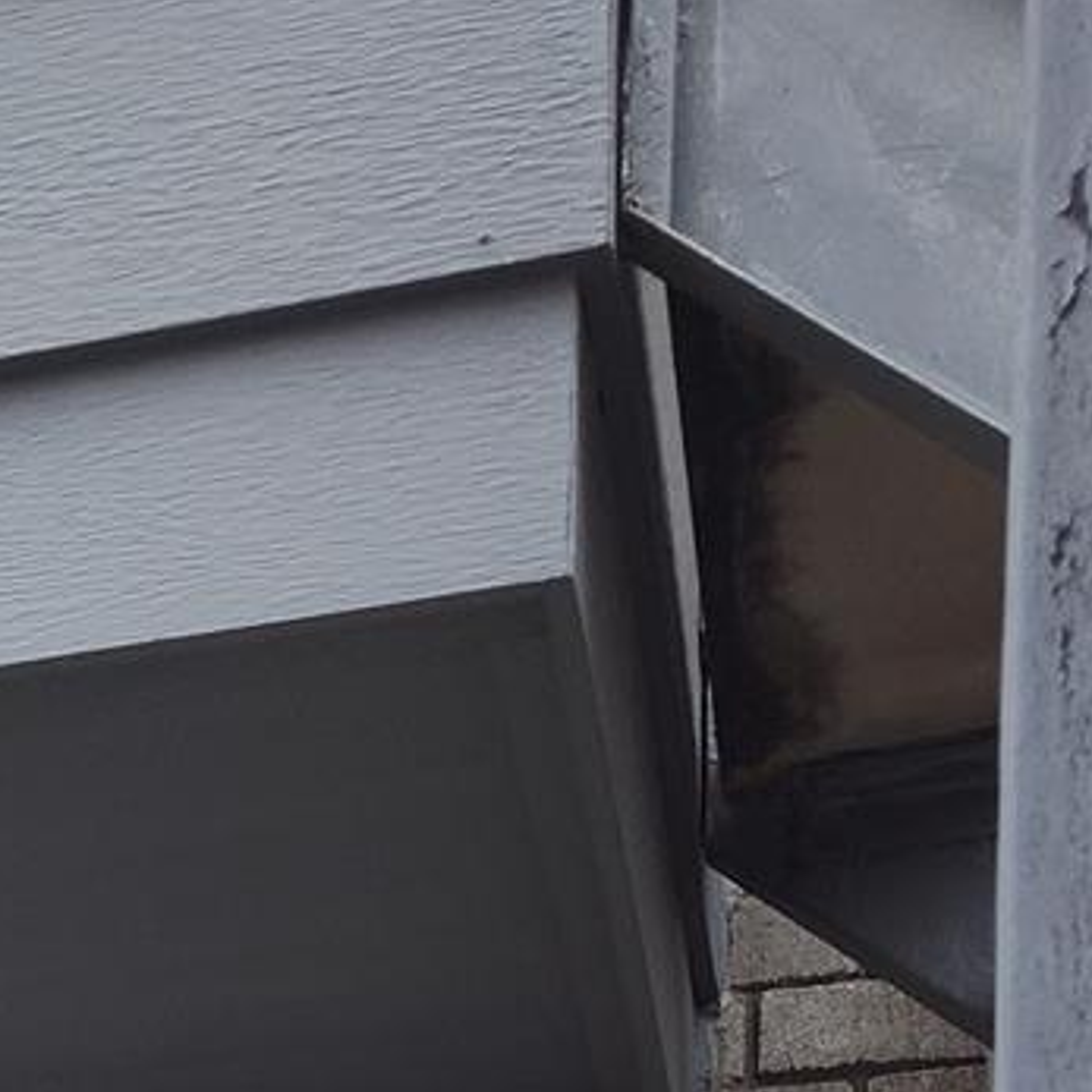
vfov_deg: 15.4
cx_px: -264
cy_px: 2203
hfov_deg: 18.2
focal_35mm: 90
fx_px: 3212
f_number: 1.8
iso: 146
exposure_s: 1/120
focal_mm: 5.56
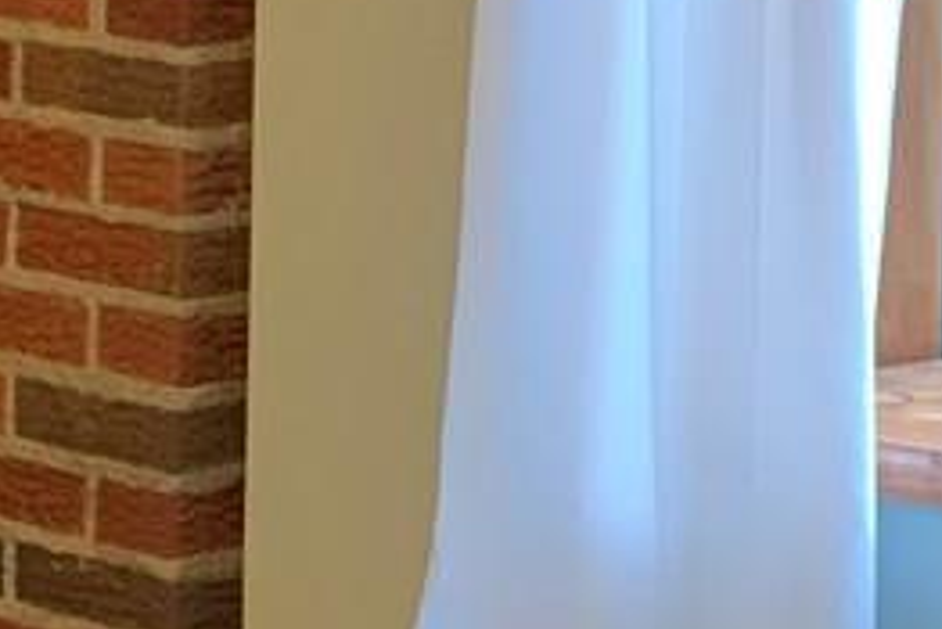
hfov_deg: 9.5
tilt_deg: -4.0
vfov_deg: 6.5
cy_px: -169
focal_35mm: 211
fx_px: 5524
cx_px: -352
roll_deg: -0.9
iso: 500
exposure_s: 1/40
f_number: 2.4
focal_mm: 6
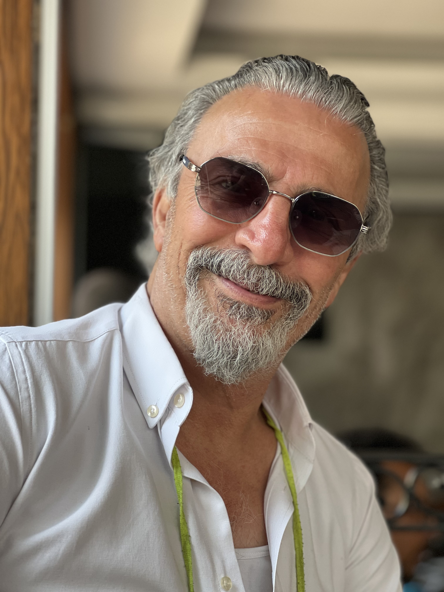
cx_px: 222
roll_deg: -0.4
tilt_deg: +3.5
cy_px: 296
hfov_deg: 19.1
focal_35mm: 77
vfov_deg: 25.3
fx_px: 1317
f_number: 2.8
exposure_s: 1/69
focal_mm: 9
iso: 250
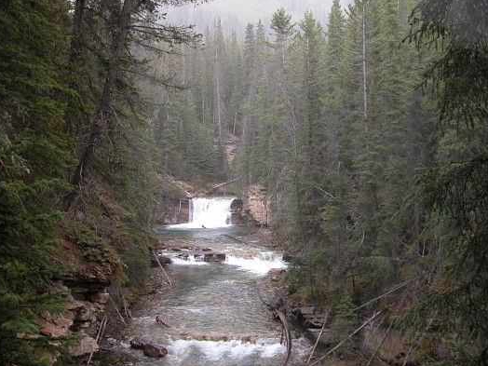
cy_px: 190
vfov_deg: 39.7
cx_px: 248
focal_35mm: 36
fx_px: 508
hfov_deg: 51.4
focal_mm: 8.9
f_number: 2.8
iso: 100
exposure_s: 1/18.8
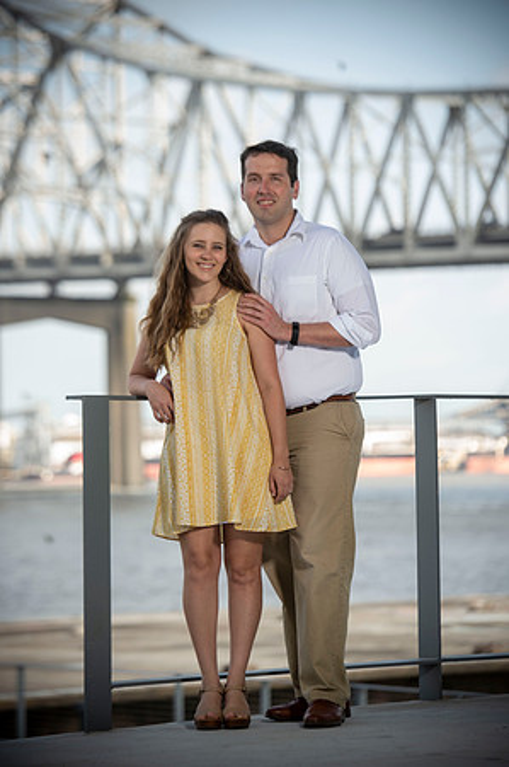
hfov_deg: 9.8
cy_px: 384
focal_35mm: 140
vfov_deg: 14.7
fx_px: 2976
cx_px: 254
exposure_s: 1/200
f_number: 4.5
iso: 50
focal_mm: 140
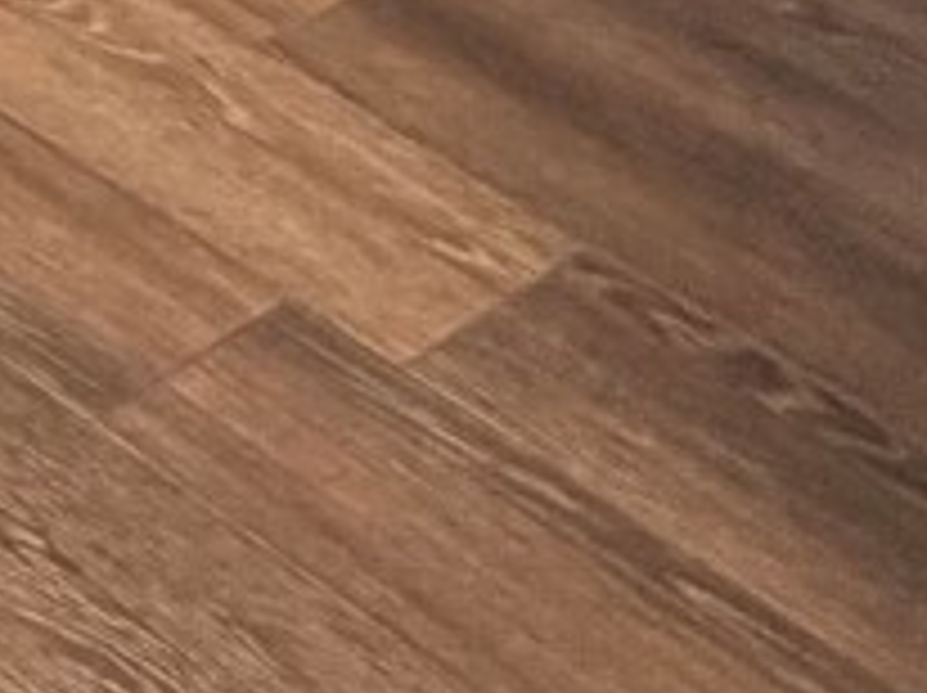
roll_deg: +1.0
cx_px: -2236
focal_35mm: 109
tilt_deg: -14.4
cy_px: -1490
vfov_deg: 9.8
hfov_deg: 9.8
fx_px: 2916
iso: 320
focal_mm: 2.22
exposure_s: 1/120
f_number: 2.2
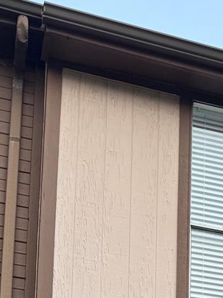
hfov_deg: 15.6
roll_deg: -1.8
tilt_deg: +10.9
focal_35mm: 91
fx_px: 781
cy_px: 473
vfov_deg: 18.5
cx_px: 268
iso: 80
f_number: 1.78
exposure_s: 1/695
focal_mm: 6.76
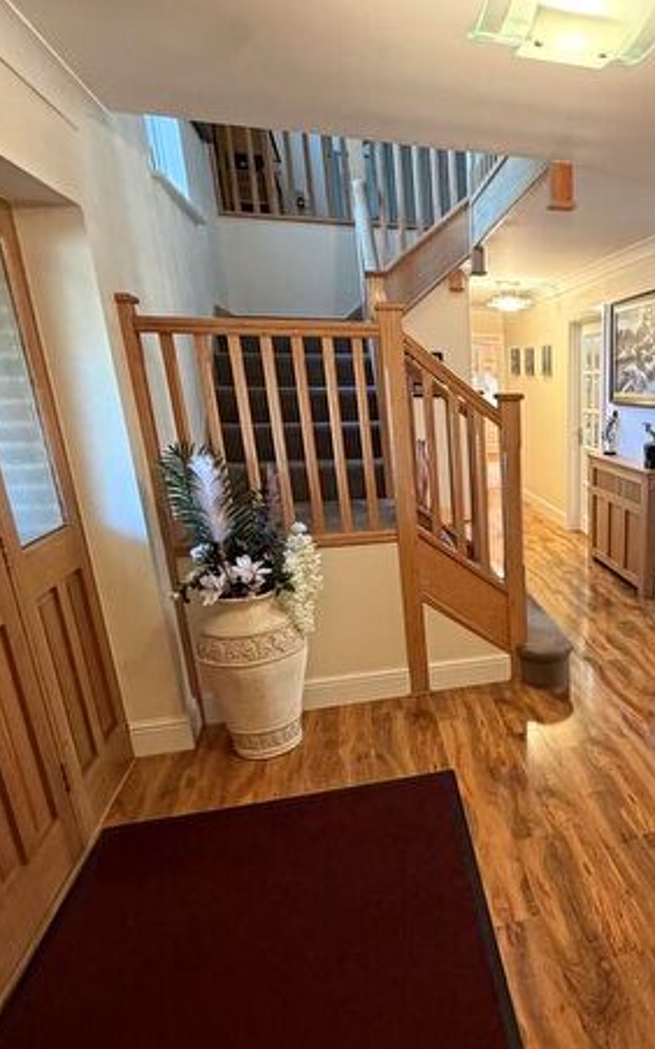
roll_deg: +0.4
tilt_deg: -18.3
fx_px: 658
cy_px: 584
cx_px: 578
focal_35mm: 23
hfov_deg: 48.0
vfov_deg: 76.9
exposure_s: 1/50
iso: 320
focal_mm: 2.22
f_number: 2.2
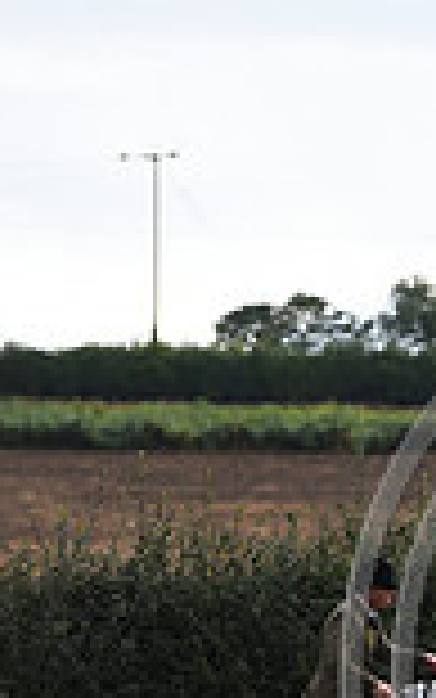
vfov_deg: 2.7
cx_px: 755
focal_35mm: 764
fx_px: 14512
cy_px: 617
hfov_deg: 1.7
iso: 280
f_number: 5
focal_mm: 200
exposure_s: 1/800
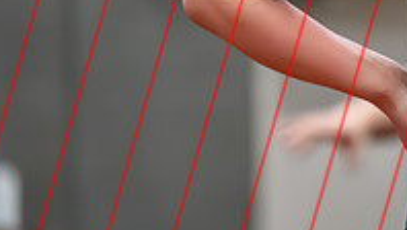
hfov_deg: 3.2
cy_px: -26
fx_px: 7338
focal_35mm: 679
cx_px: 572
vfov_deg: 1.8
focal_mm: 200
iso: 10000
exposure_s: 1/500
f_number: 2.8
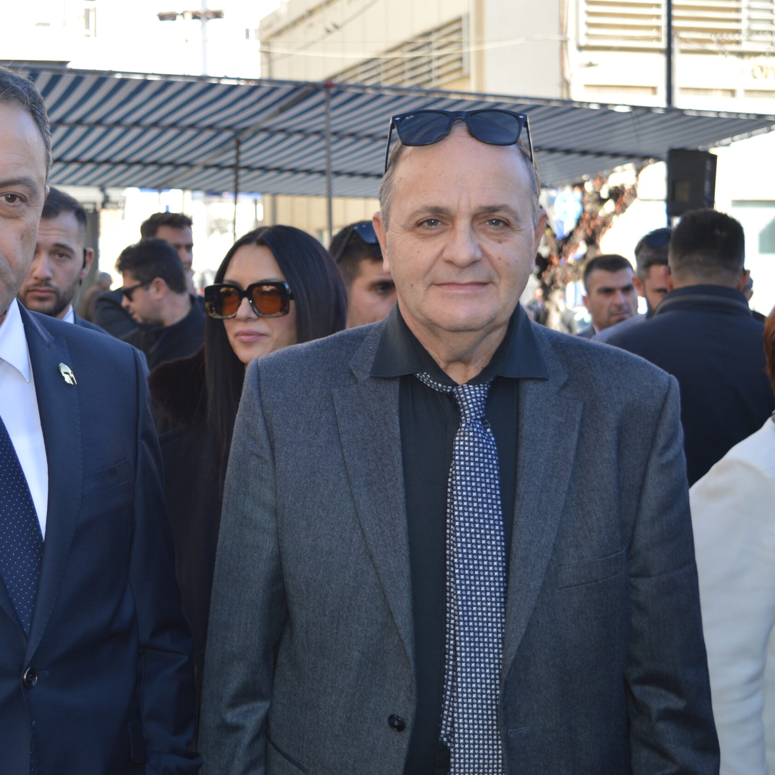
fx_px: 1469
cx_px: 225
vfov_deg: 29.6
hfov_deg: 29.2
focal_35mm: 58
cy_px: 385
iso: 100
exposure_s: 1/160
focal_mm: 30
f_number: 4.2
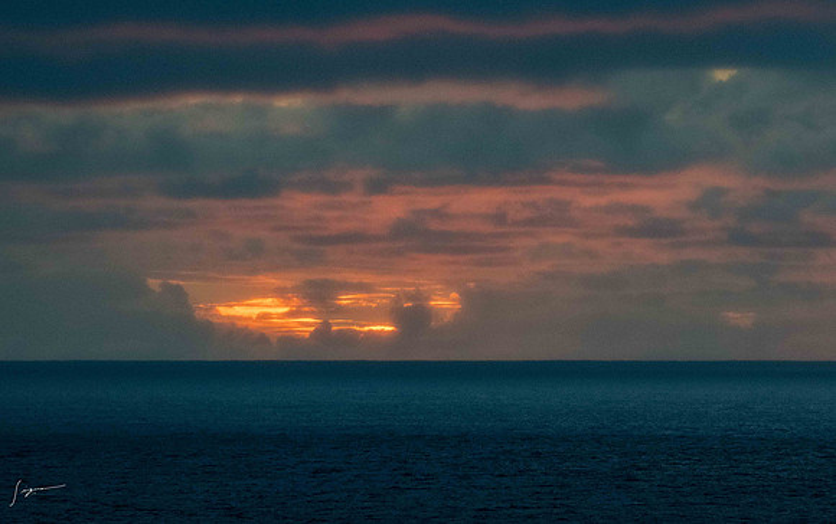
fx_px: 13084
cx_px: 580
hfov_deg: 3.7
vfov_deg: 2.3
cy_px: 251
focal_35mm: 574
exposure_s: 1/800
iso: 4000
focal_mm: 400
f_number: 8
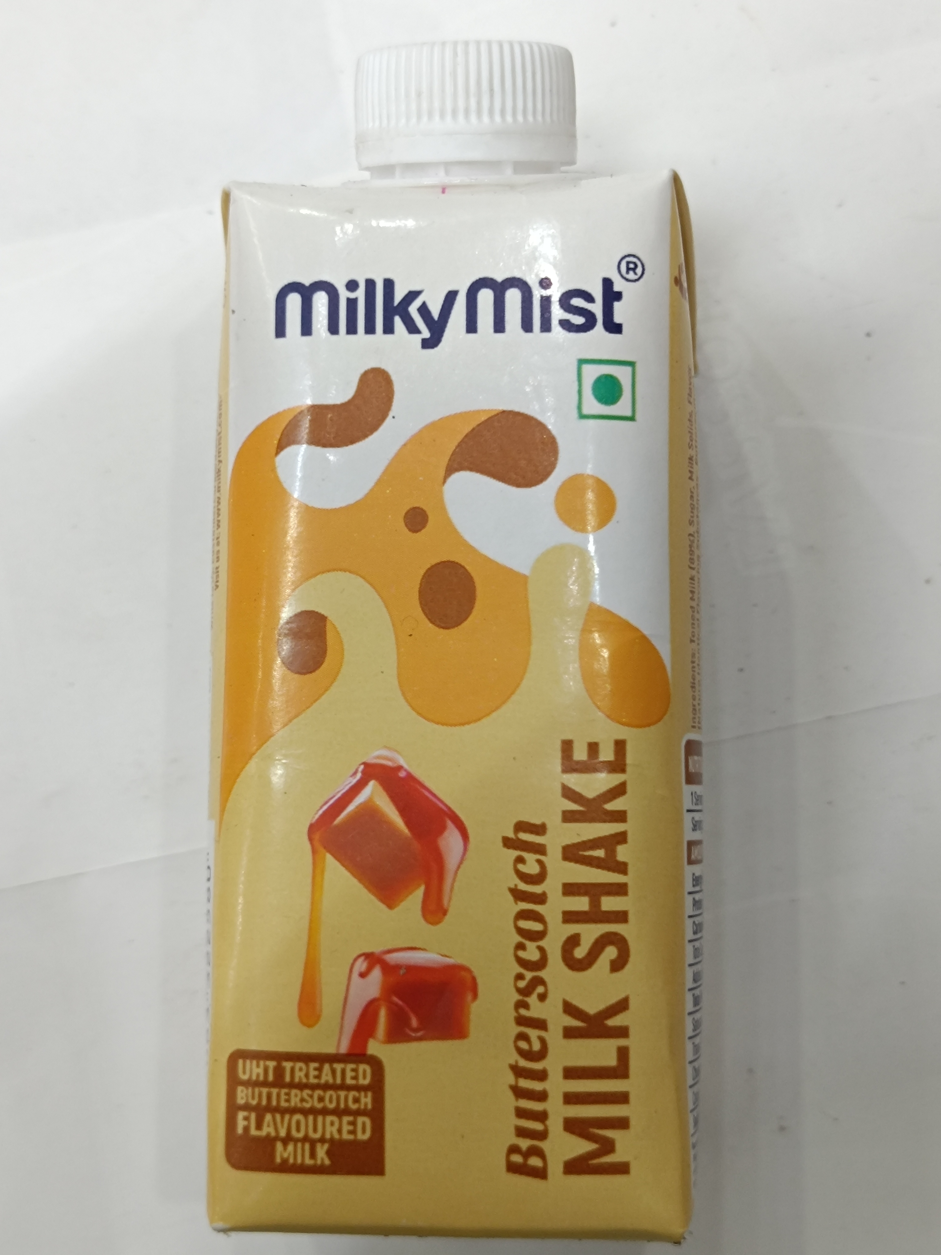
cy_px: 628
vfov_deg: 71.6
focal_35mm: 24
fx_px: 870
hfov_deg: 56.8
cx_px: 470
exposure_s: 1/50.1
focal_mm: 5.59
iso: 431
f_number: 1.88
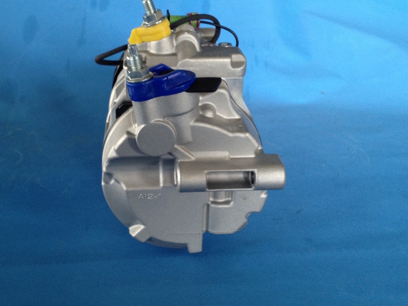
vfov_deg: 32.1
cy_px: 133
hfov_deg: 42.0
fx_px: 530
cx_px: 174
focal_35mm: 45
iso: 125
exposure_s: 1/20
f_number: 2.4
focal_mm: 4.28
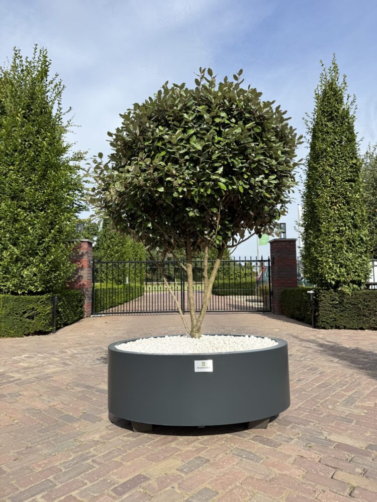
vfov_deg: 71.6
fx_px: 349
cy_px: 251
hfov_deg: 56.8
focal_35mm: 24
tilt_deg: +5.3
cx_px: 188
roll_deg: +0.6
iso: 80
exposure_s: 1/3802
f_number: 1.78
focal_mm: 6.76
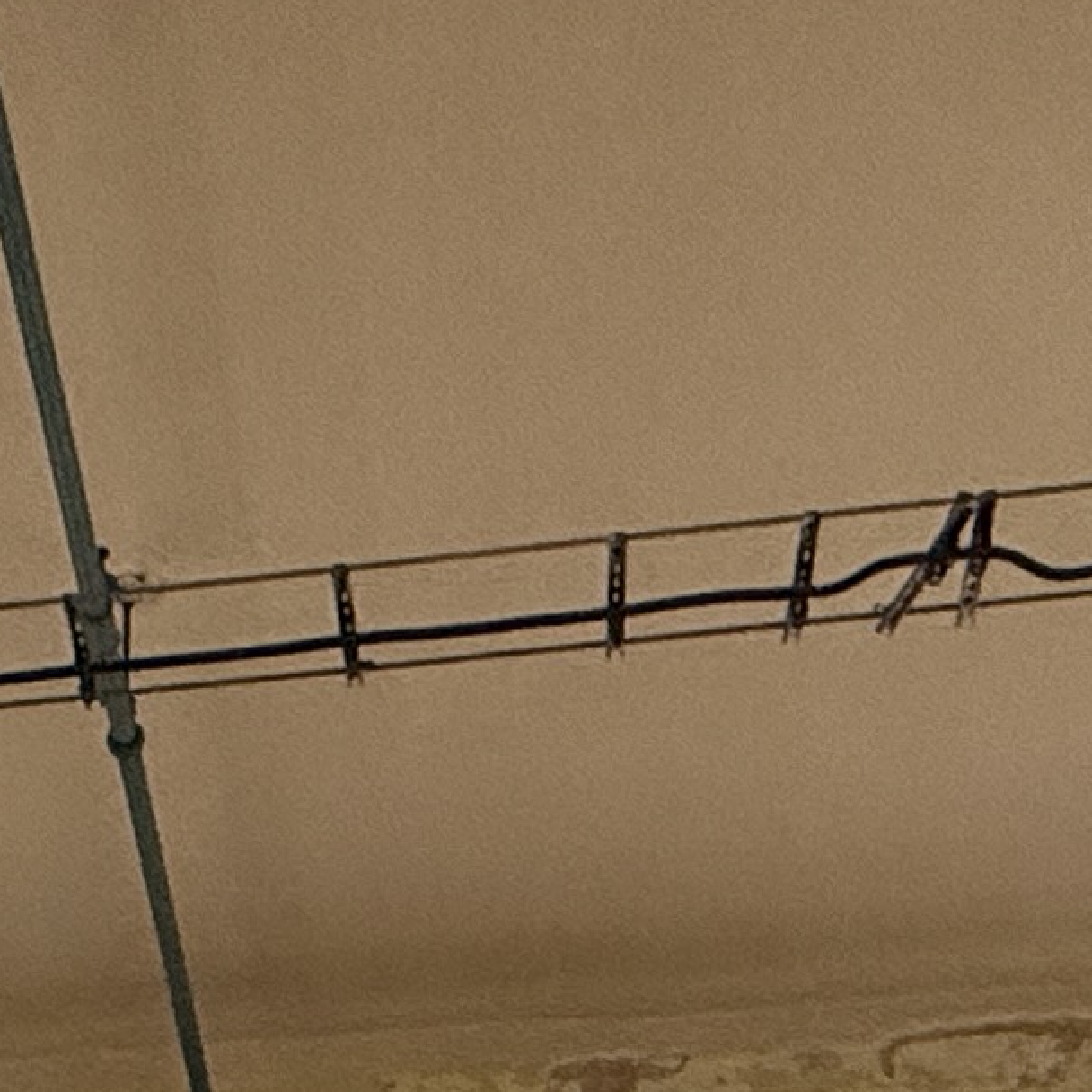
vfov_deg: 15.4
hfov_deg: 20.5
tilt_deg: -1.2
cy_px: 2380
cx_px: 16
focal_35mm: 82
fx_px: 2927
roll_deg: +0.2
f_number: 2.2
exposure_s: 1/50
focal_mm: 2.22
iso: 200
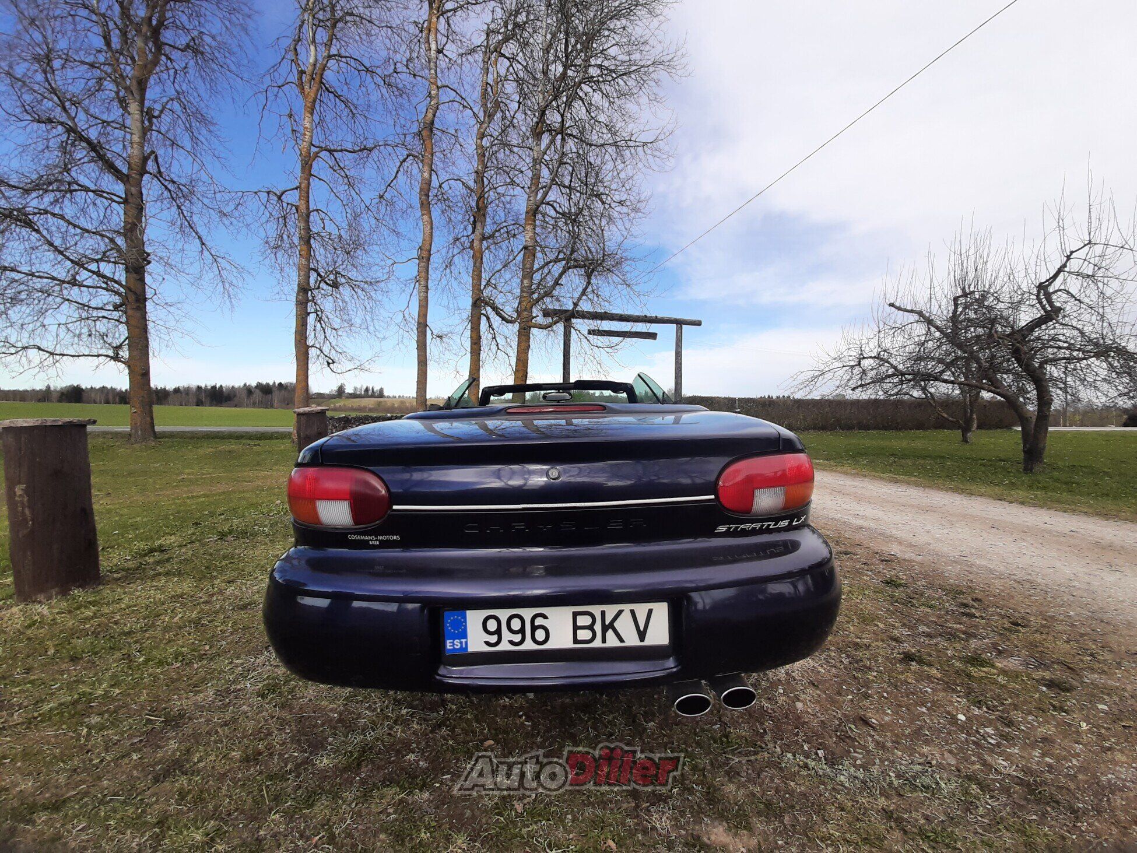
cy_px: 426
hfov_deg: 106.2
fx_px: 427
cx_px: 568
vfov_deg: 89.9
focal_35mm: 13
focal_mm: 1.42
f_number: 2.2
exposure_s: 1/693
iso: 40
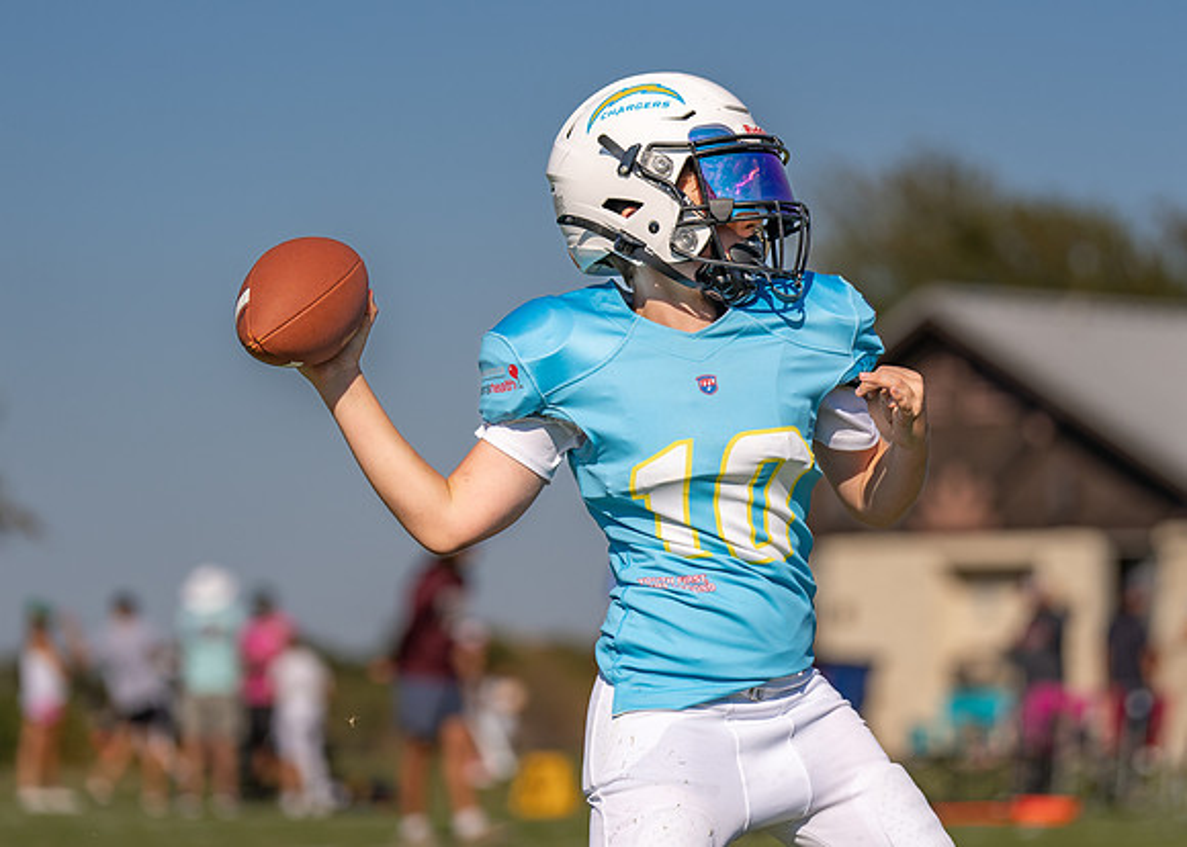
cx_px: 628
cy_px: 310
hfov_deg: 10.9
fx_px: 6246
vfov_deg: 7.8
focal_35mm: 185
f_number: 2.8
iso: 100
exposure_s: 1/5000
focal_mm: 134
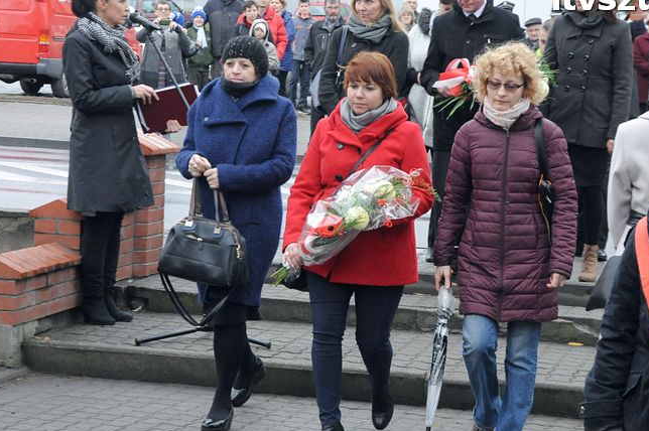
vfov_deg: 13.3
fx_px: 1855
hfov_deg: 19.8
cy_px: 252
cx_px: 351
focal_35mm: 103
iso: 1600
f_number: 7.1
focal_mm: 52
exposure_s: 1/200
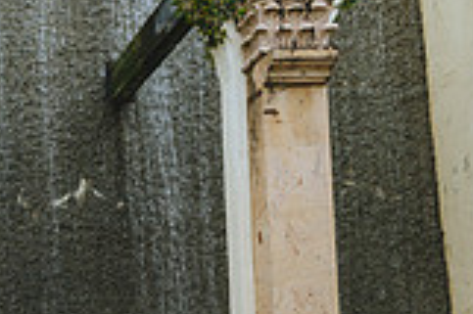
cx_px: -316
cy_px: 478
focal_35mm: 88
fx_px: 1155
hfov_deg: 19.0
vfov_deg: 14.4
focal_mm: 24
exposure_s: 1/400
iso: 125
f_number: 2.8
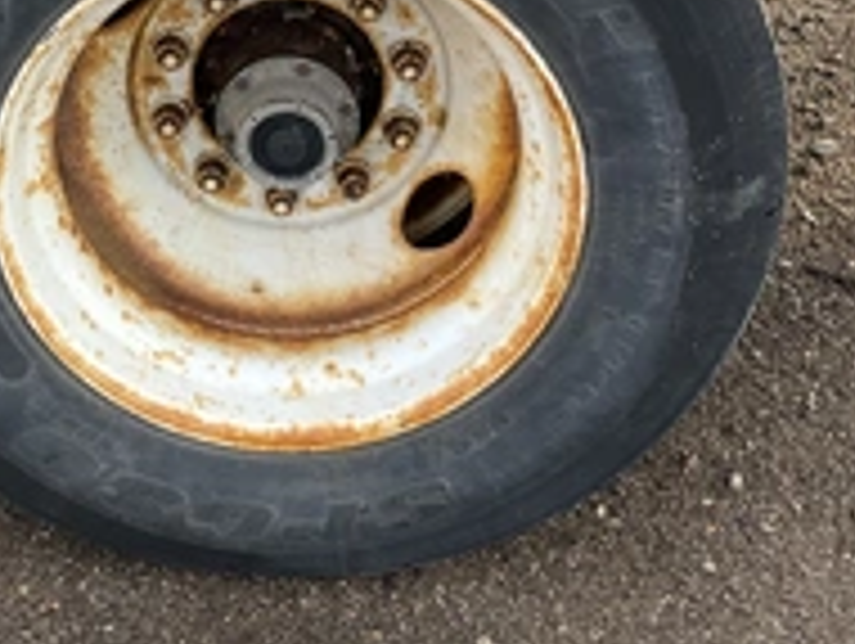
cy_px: 27
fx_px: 1509
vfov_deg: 23.3
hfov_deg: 31.4
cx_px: 274
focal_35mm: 61
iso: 20
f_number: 1.8
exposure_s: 1/179
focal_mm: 3
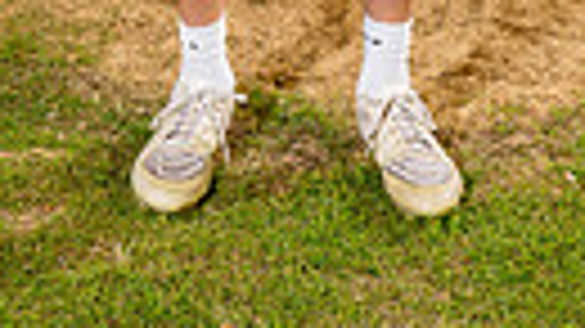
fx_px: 2078
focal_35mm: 134
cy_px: -616
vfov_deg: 7.9
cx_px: 292
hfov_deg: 16.0
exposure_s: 1/250
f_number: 4
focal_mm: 37
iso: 400
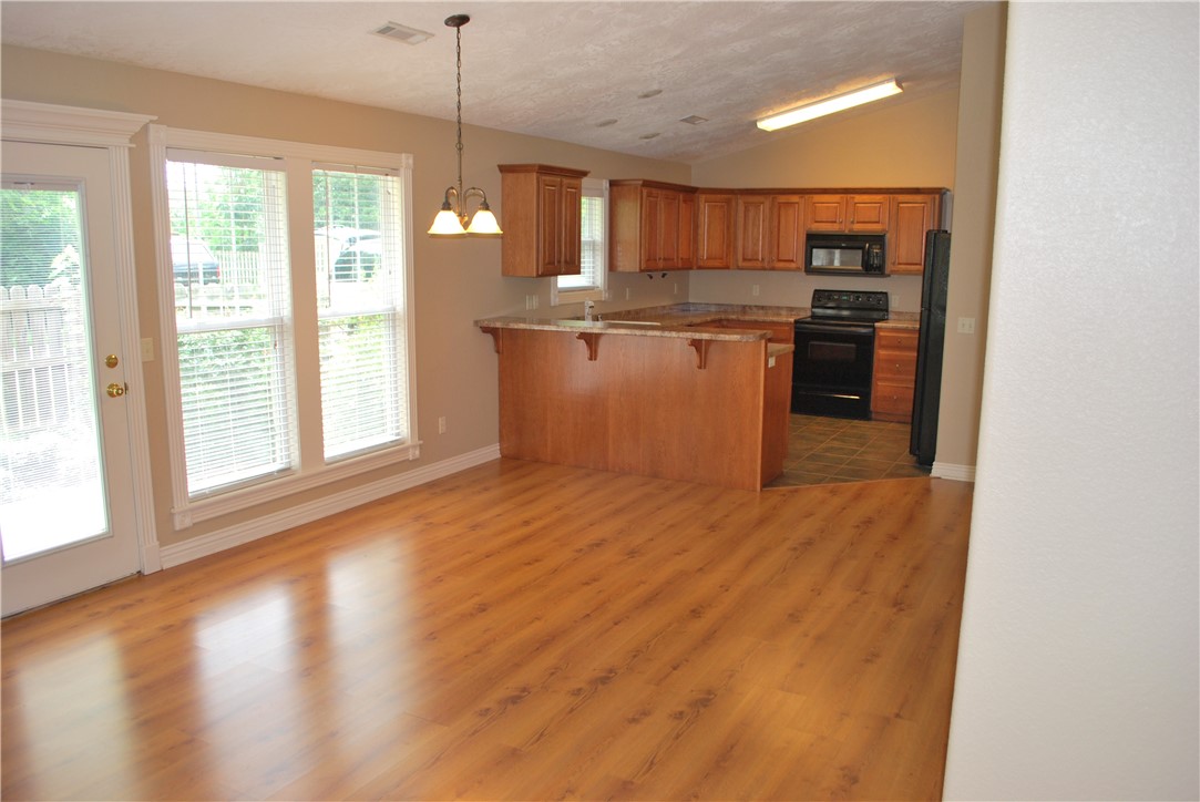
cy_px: 401
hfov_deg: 67.3
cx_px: 600
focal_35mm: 27
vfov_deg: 48.0
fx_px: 901
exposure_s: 1/60
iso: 200
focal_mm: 18
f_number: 3.5
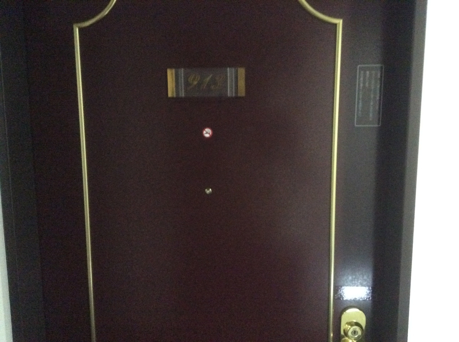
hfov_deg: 56.9
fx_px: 424
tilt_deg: -9.2
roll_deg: -1.3
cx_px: 230
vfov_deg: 44.0
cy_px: 171
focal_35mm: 32
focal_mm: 3.3
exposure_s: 1/15
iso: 640
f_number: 2.4
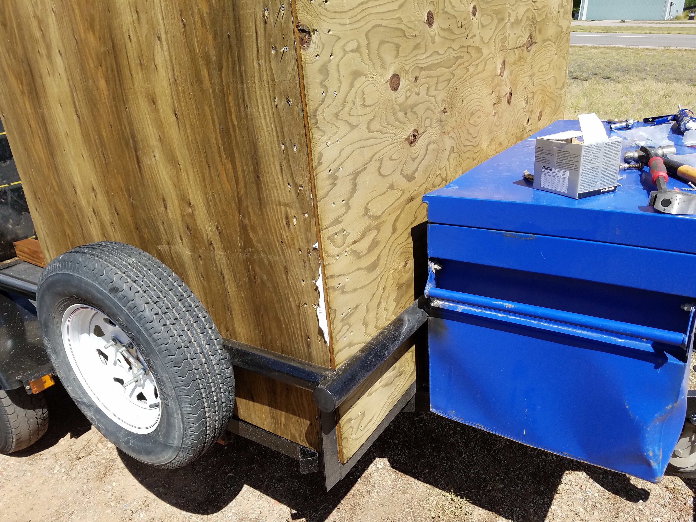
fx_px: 523
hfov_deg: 67.3
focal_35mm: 26
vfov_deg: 53.1
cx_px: 348
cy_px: 261
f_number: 1.7
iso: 50
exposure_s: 1/1836
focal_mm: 4.2
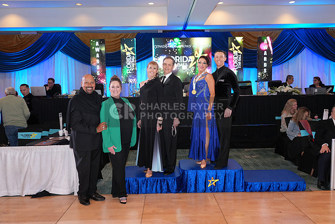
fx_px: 251
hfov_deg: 67.4
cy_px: 112
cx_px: 168
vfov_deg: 48.0
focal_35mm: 27
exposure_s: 1/200
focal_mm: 27
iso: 2000
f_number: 4.5
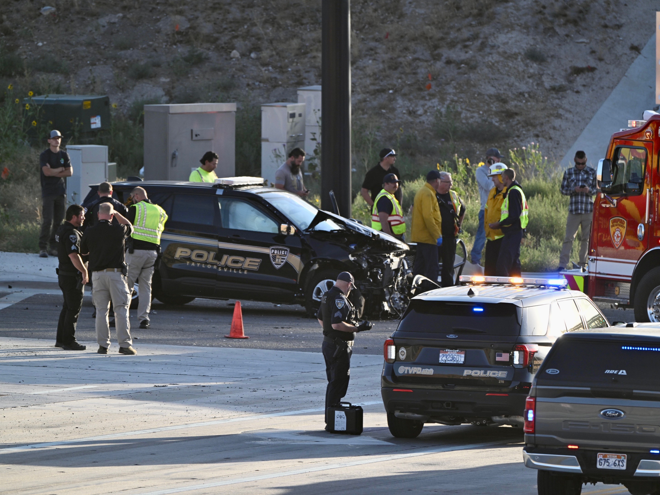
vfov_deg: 2.3
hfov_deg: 3.1
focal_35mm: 650
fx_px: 12393
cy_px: 247
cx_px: 355
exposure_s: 1/500
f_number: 6.3
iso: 450
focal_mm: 600
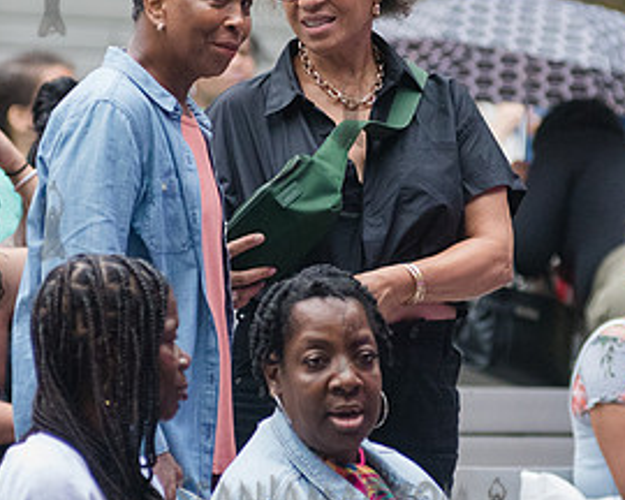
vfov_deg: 2.9
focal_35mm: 535
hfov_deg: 3.6
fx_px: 9896
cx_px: 402
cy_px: 137
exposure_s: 1/500
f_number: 4
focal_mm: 200
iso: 3200
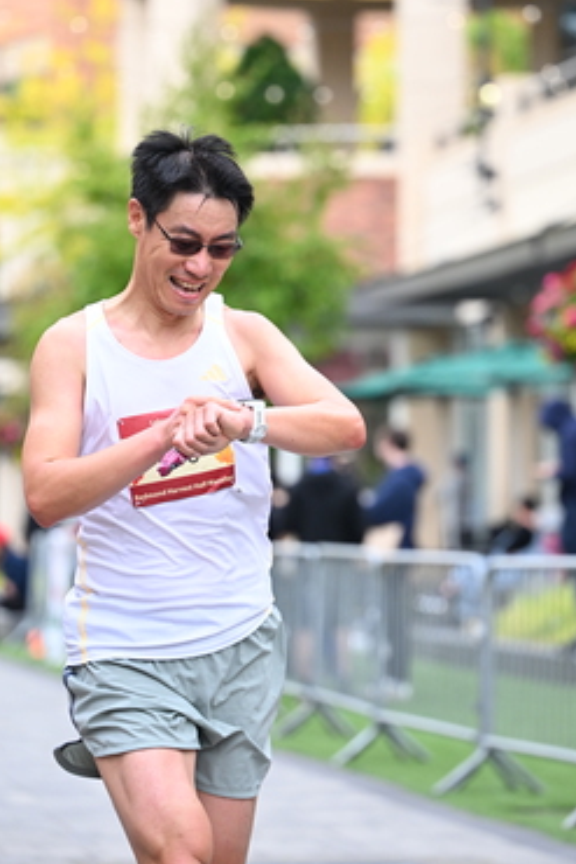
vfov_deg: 12.0
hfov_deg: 8.0
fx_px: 4100
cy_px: 362
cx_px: 304
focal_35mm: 171
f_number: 2.8
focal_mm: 115
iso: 1000
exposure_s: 1/1250
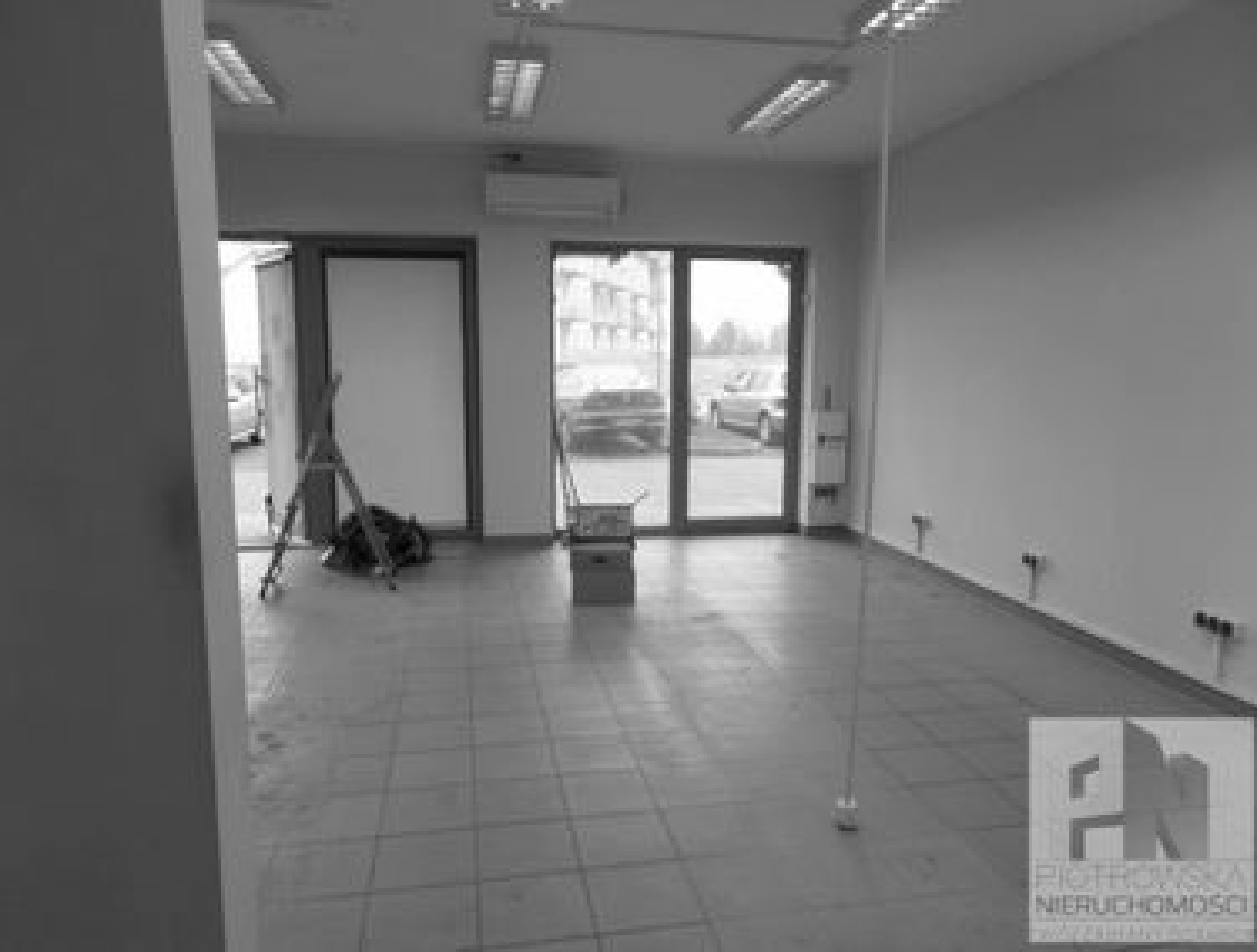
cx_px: 628
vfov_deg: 59.2
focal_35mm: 23
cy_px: 476
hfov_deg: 73.7
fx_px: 838
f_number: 2.8
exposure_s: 1/30
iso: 100
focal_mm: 4.1
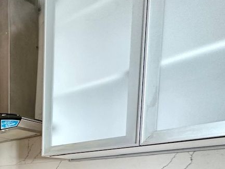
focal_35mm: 39
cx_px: -63
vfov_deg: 30.2
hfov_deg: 34.7
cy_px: 212
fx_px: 253
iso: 320
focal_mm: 2.22
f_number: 2.2
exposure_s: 1/72
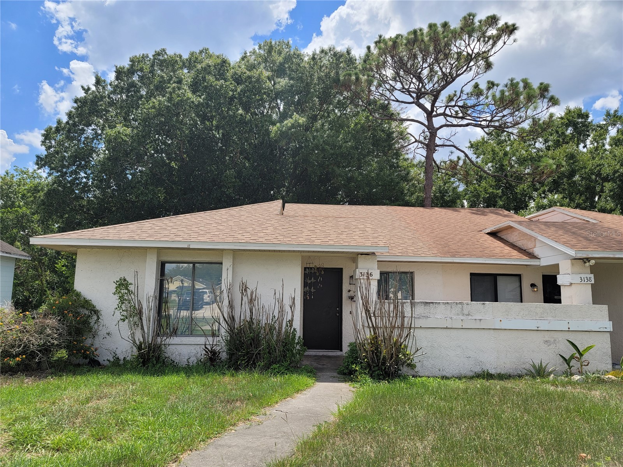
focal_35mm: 25
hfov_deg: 69.4
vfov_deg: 54.9
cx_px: 312
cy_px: 234
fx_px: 450
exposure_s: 1/937
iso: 20
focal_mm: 7
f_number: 1.8
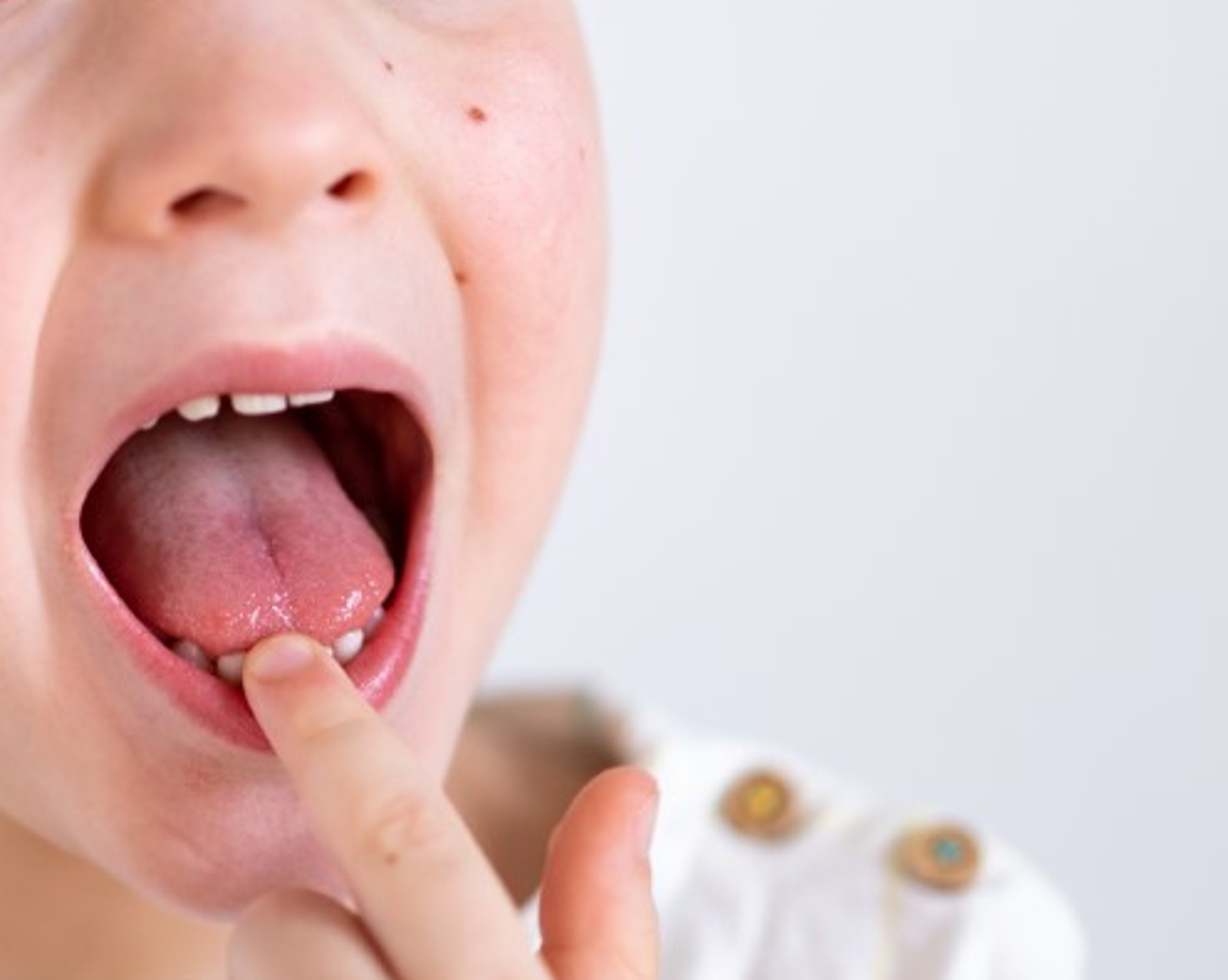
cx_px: 144
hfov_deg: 15.2
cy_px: 319
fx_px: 4539
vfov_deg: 12.3
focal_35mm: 125
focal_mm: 55
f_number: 1.8
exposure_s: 1/320
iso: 100
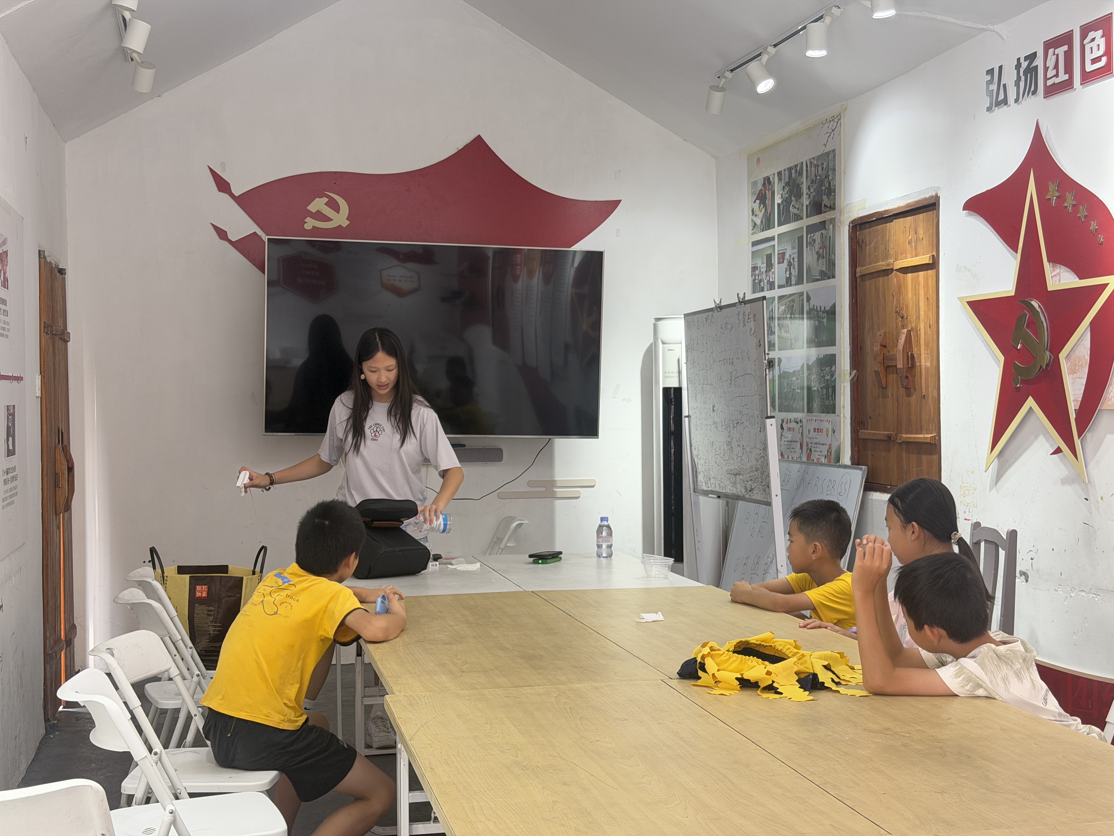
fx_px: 1545
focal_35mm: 48
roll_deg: +0.7
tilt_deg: -0.9
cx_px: 557
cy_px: 418
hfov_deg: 39.7
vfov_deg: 30.3
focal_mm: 6.76
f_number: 1.78
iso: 80
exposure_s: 1/50
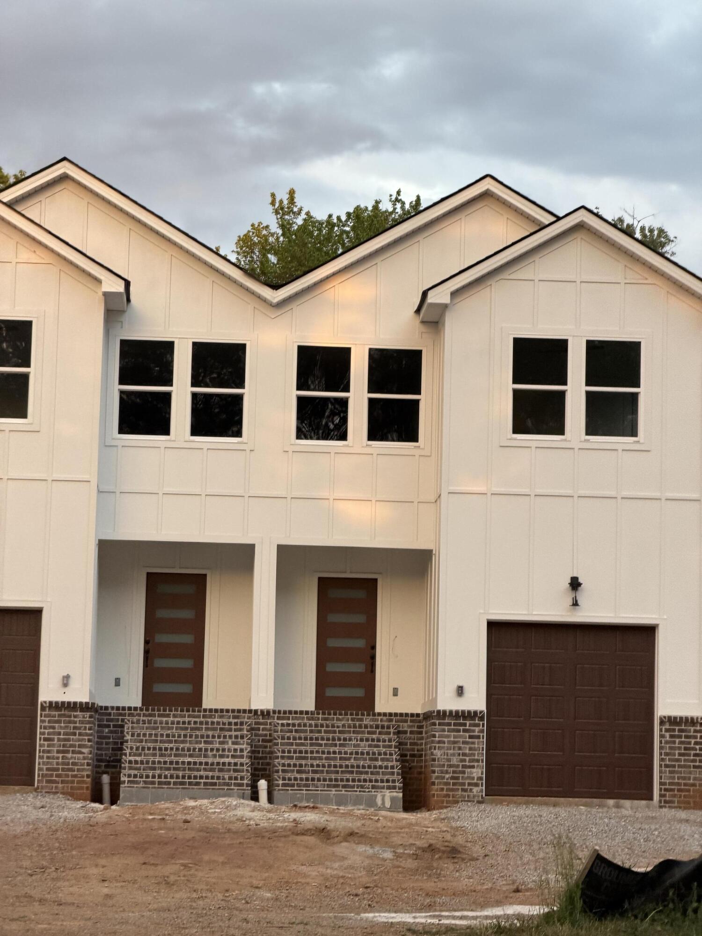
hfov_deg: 14.8
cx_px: 351
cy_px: 468
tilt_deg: +6.5
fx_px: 2704
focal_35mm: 100
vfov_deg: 19.6
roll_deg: -2.1
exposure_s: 1/121
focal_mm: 16.89
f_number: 2.8
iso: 160
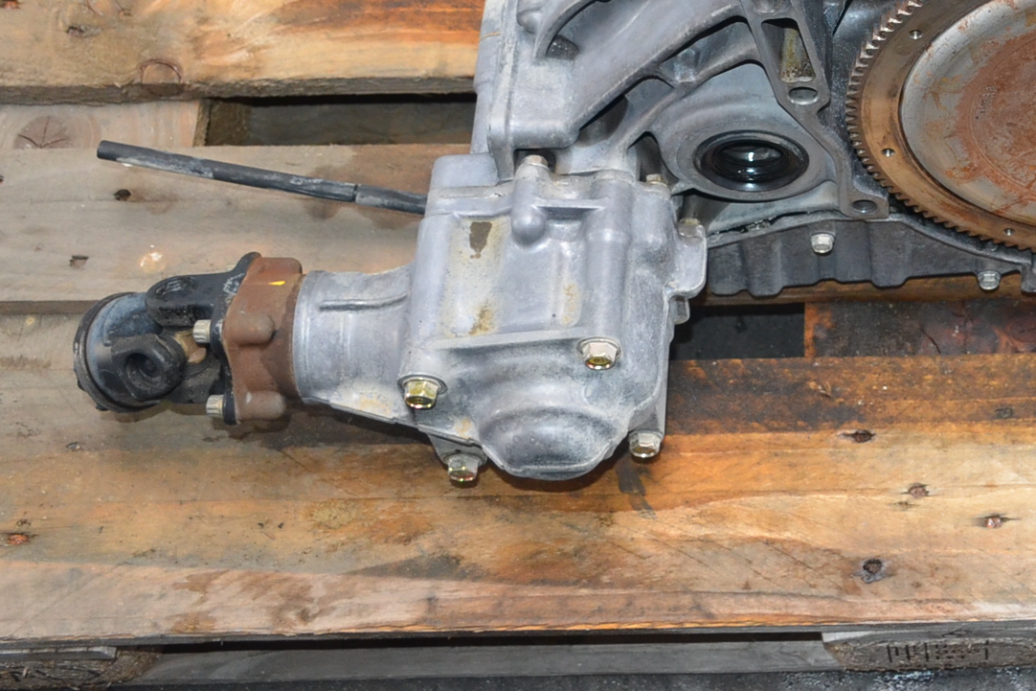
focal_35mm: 75
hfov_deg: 25.6
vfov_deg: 17.6
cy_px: -65
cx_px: 1036
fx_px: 2158
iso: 800
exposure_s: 1/60
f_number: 3.5
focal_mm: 22
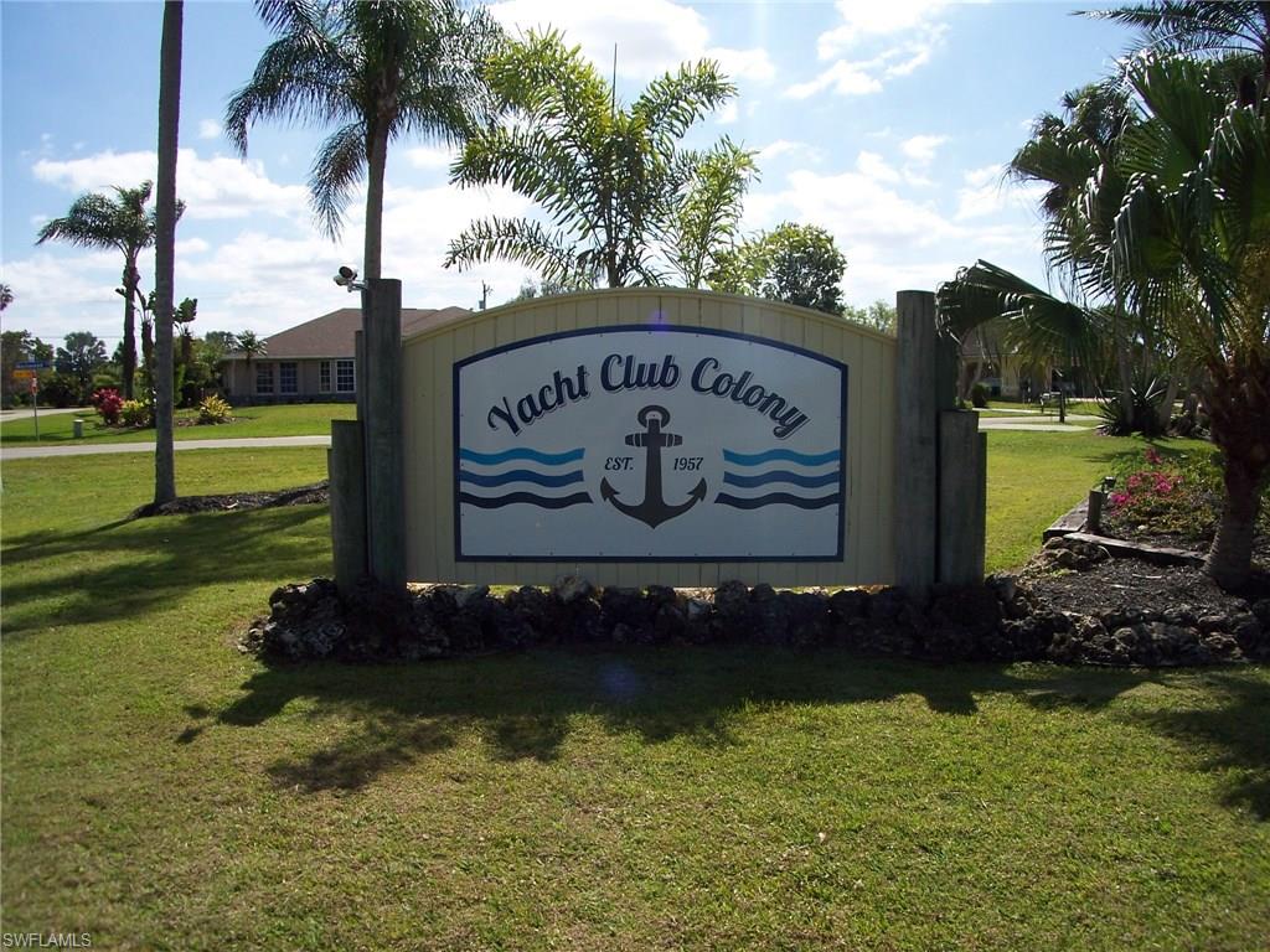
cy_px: 476
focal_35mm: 39
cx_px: 635
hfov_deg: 47.9
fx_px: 1431
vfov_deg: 36.8
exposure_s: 1/1000
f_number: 4
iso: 100
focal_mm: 8
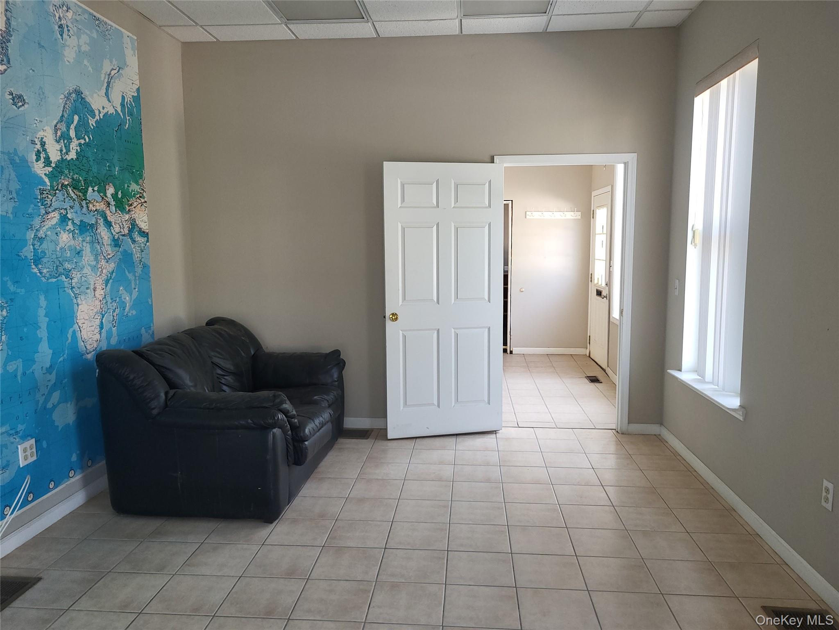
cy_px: 315
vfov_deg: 53.1
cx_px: 420
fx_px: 630
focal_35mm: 26
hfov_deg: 67.3
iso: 100
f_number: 1.8
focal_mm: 5.4
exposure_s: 1/60
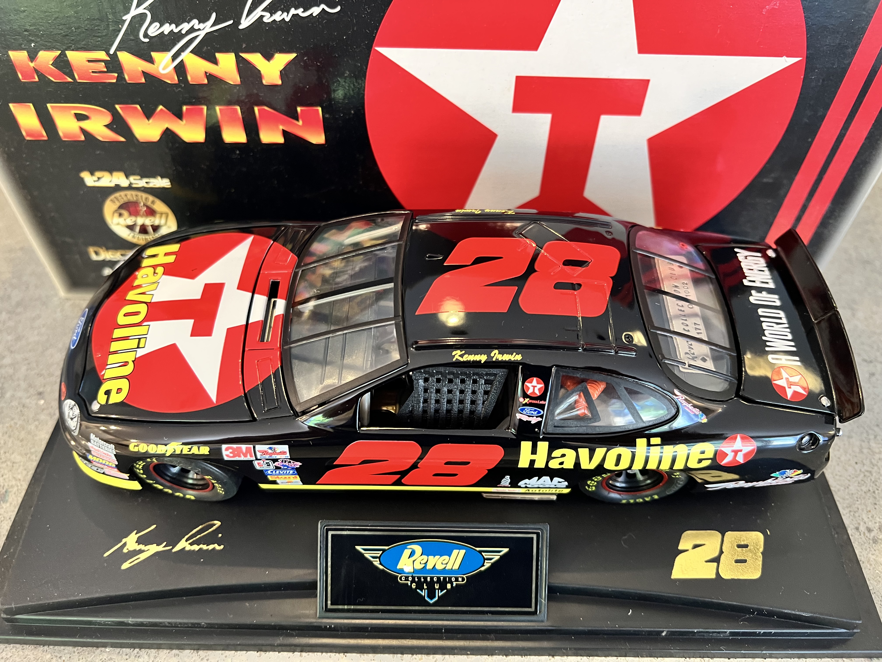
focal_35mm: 26
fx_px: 662
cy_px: 331
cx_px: 441
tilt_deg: -48.9
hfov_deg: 67.3
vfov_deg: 53.1
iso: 320
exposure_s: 1/60
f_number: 1.5
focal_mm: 5.7
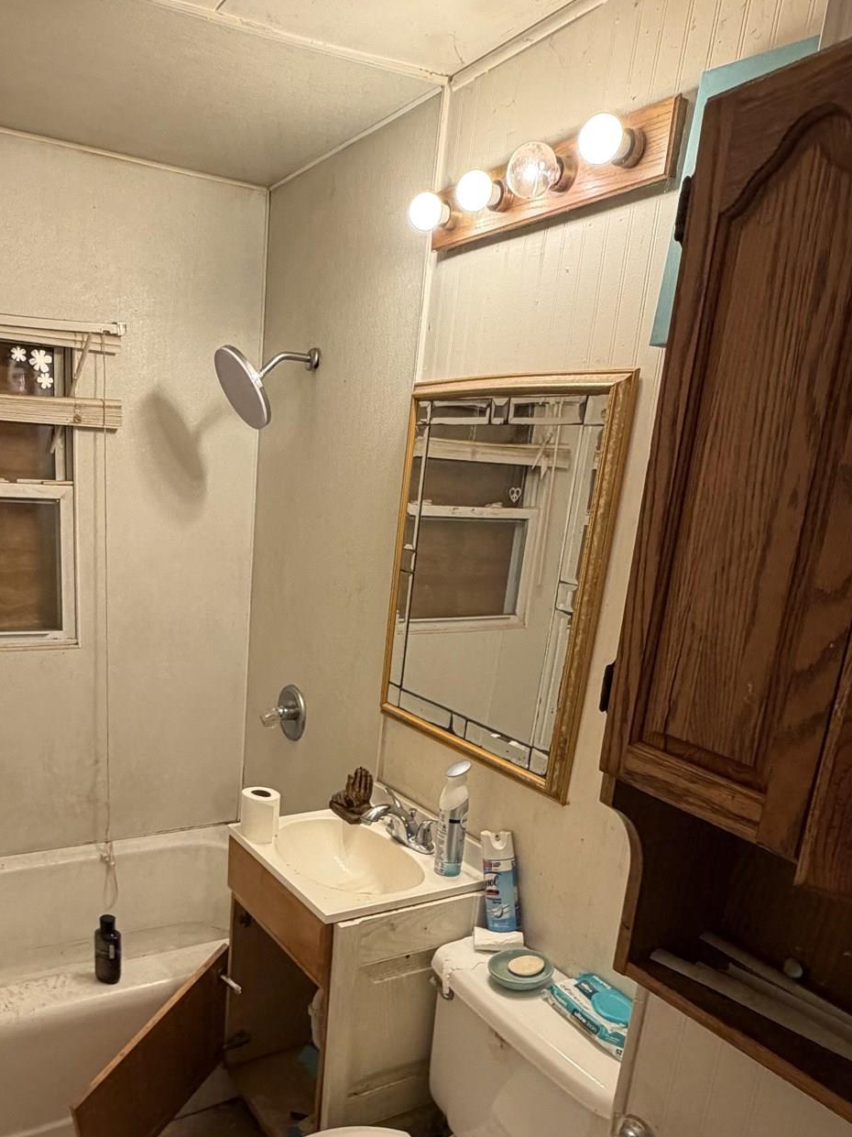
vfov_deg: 66.1
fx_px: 854
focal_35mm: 26
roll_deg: -4.2
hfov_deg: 52.3
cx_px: 301
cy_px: 723
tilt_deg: -14.5
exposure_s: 1/120
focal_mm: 2.22
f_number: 2.2
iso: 200
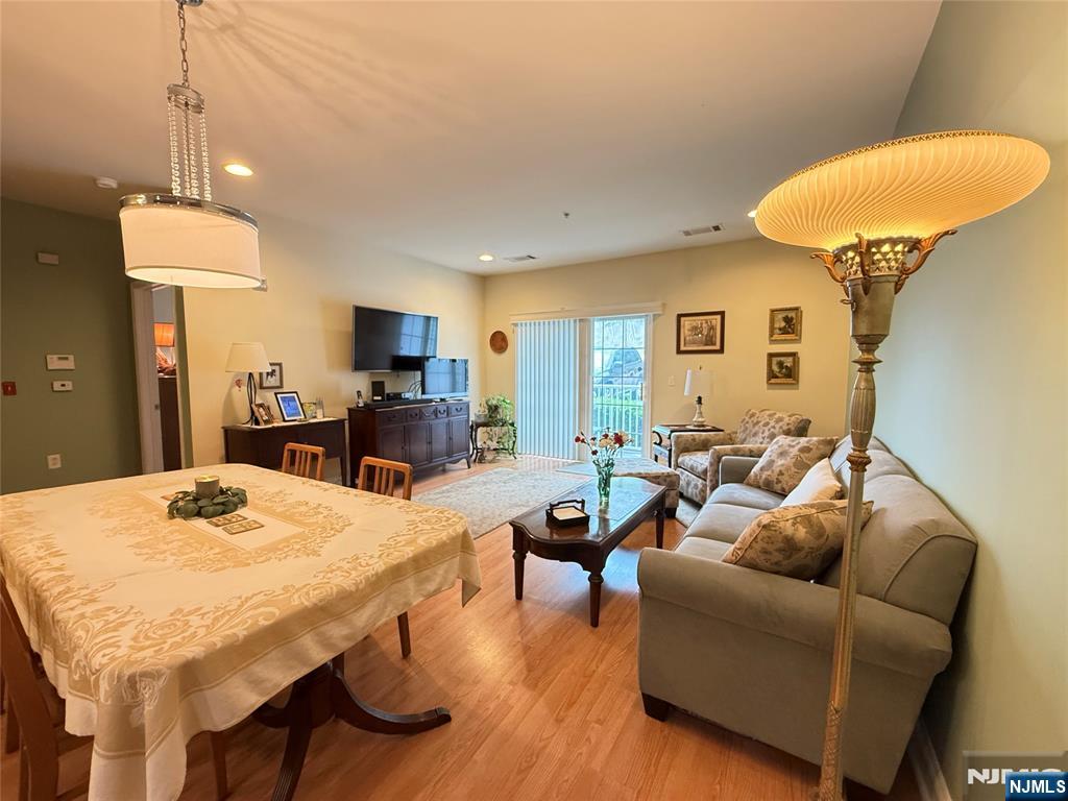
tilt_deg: -4.8
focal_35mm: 14
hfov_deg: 102.1
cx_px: 534
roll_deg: -0.1
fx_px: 432
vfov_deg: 85.7
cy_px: 400
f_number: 2.2
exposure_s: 1/60
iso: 500
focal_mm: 2.22
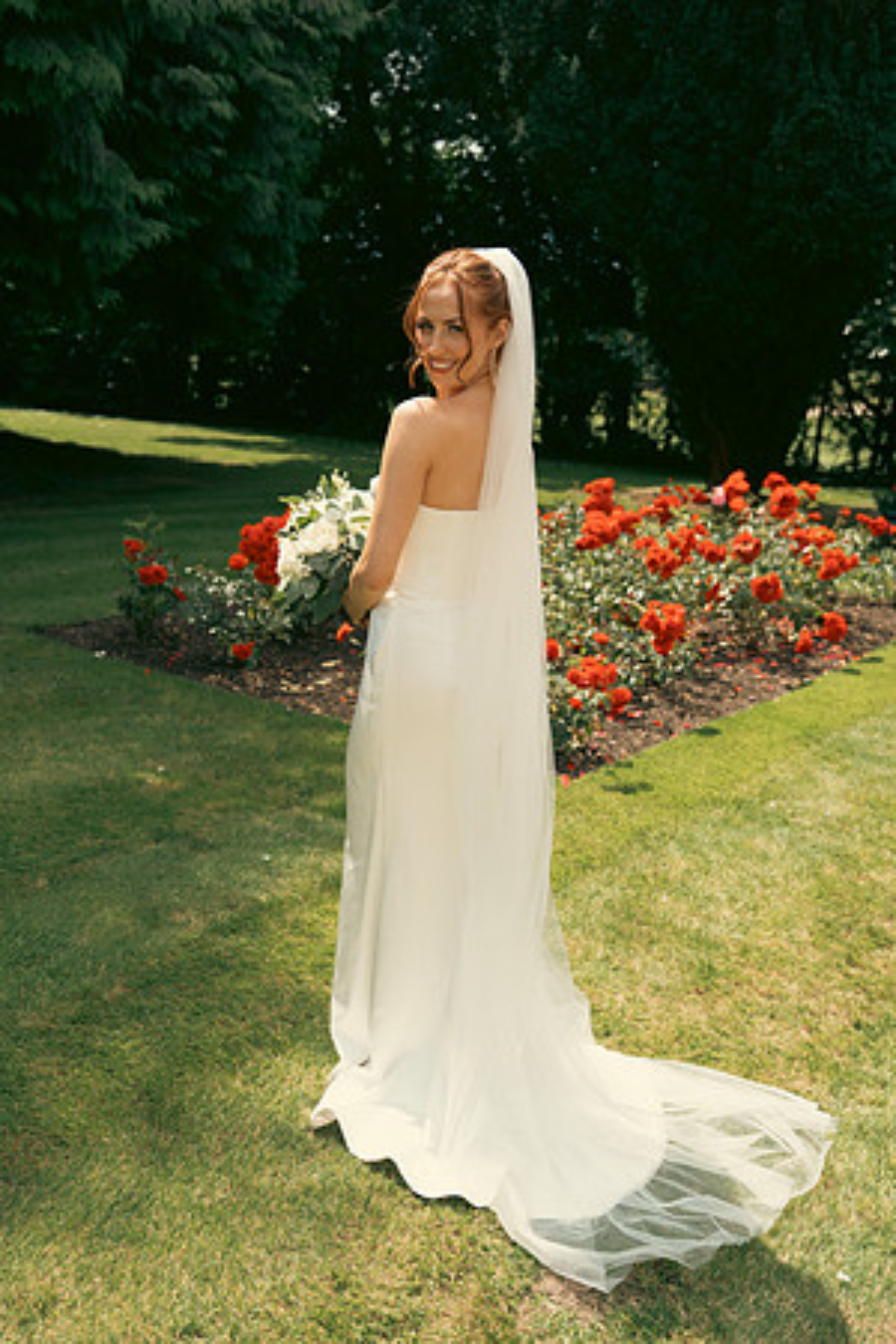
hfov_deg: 40.0
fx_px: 1232
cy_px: 672
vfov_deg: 57.2
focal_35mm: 33
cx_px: 448
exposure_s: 1/1250
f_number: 3.5
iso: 125
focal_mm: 33
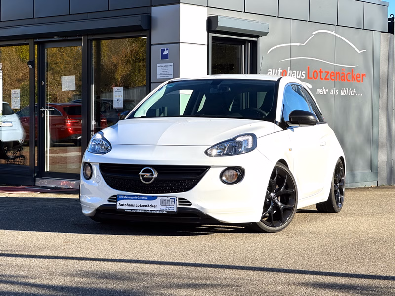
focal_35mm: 77
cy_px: 148
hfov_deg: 25.3
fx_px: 879
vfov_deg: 19.1
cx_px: 198
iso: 32
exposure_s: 1/585
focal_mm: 9
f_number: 2.8
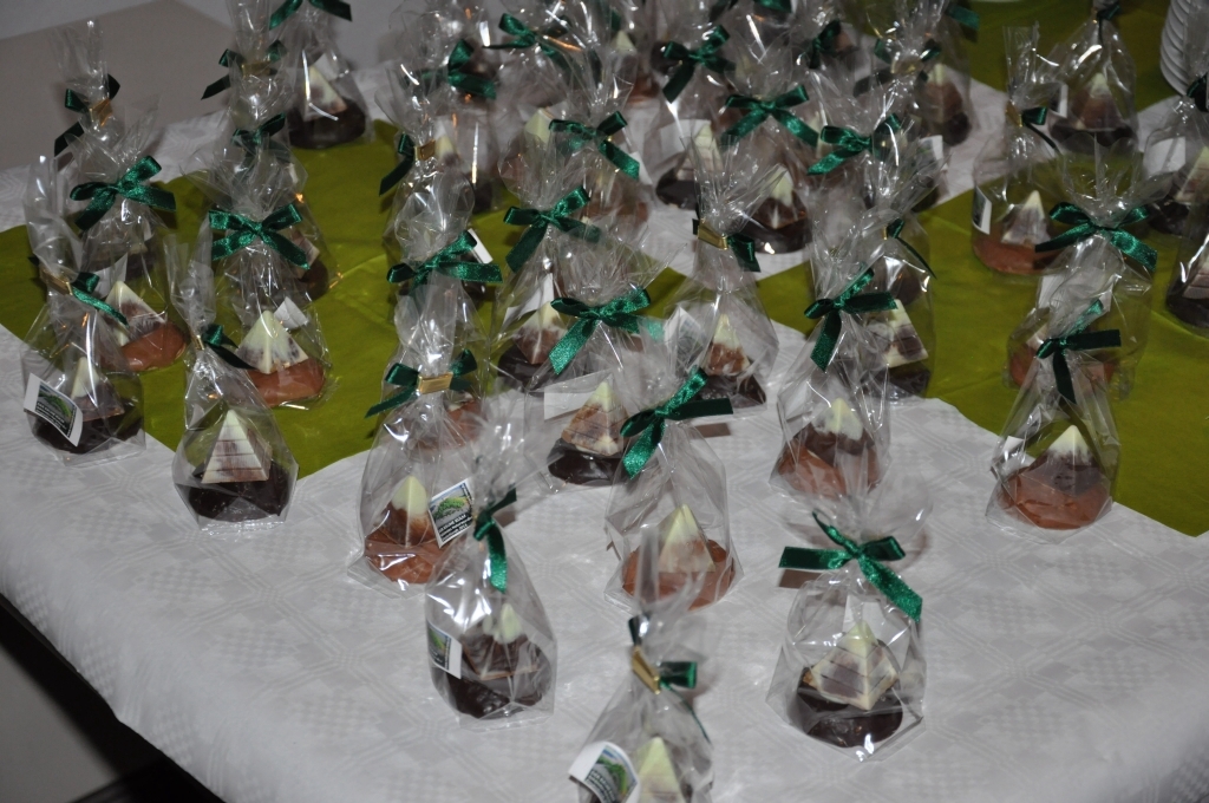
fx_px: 2415
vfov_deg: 18.9
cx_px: 604
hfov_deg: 28.1
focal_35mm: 72
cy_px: 402
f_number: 4.8
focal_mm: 48
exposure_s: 1/60
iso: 800
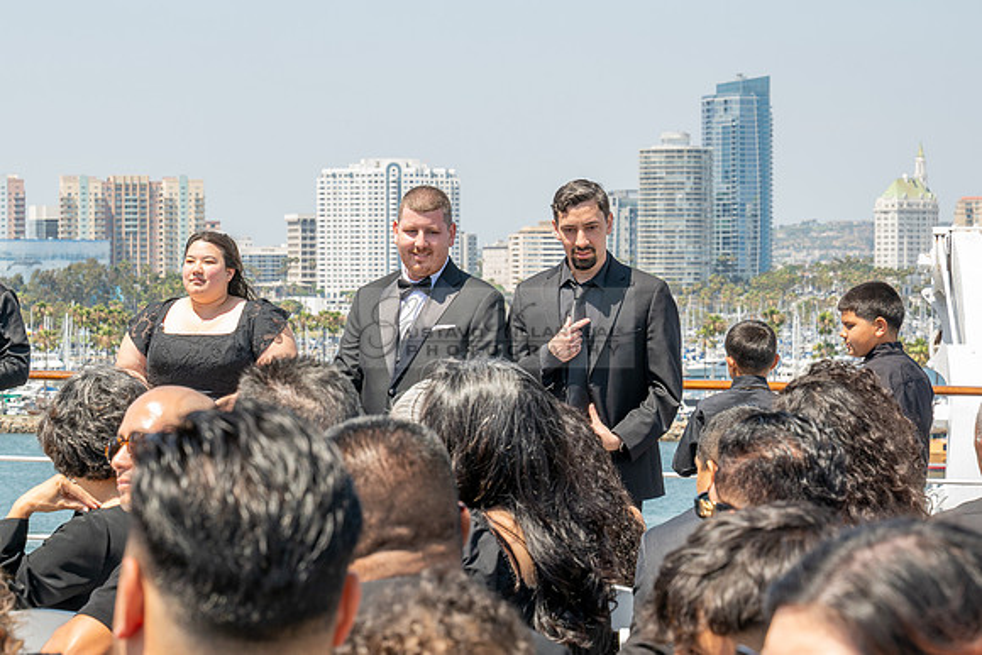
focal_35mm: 106
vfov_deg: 12.9
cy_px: 342
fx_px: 2901
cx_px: 282
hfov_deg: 19.1
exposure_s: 1/200
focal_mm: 70
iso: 200
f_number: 9
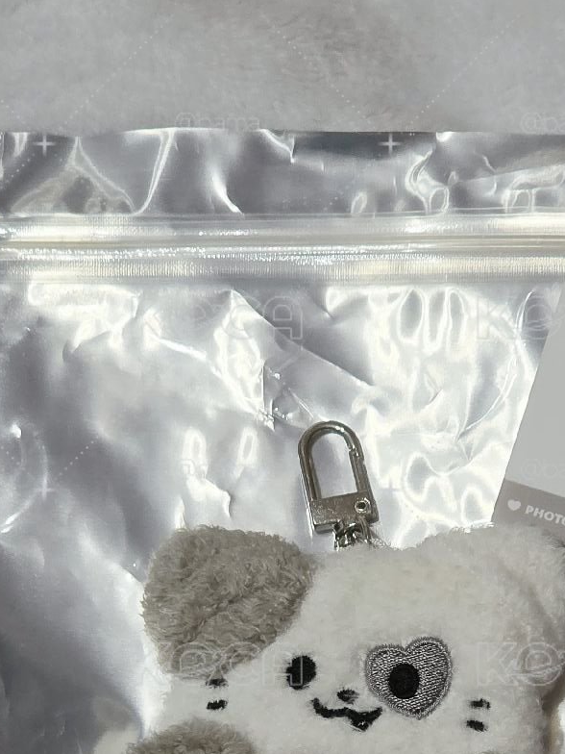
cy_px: 720
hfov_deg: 8.8
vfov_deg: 11.6
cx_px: 390
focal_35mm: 169
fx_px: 3678
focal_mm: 7.9
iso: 160
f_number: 2.4
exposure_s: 1/120
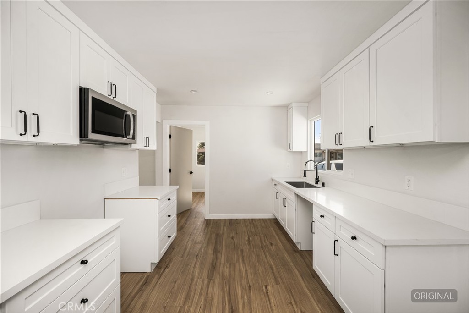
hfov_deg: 104.2
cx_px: 234
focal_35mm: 14
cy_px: 156
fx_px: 182
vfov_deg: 81.2
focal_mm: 14
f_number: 6.3
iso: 100
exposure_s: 1/30
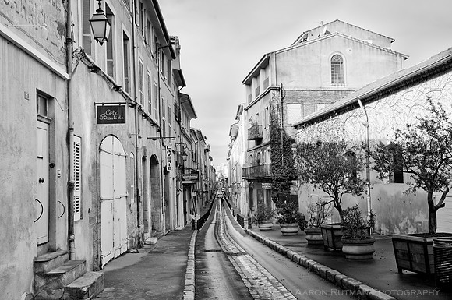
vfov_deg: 36.8
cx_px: 226
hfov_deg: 53.2
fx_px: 451
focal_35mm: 36
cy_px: 150
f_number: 8
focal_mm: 24
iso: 200
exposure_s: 1/250
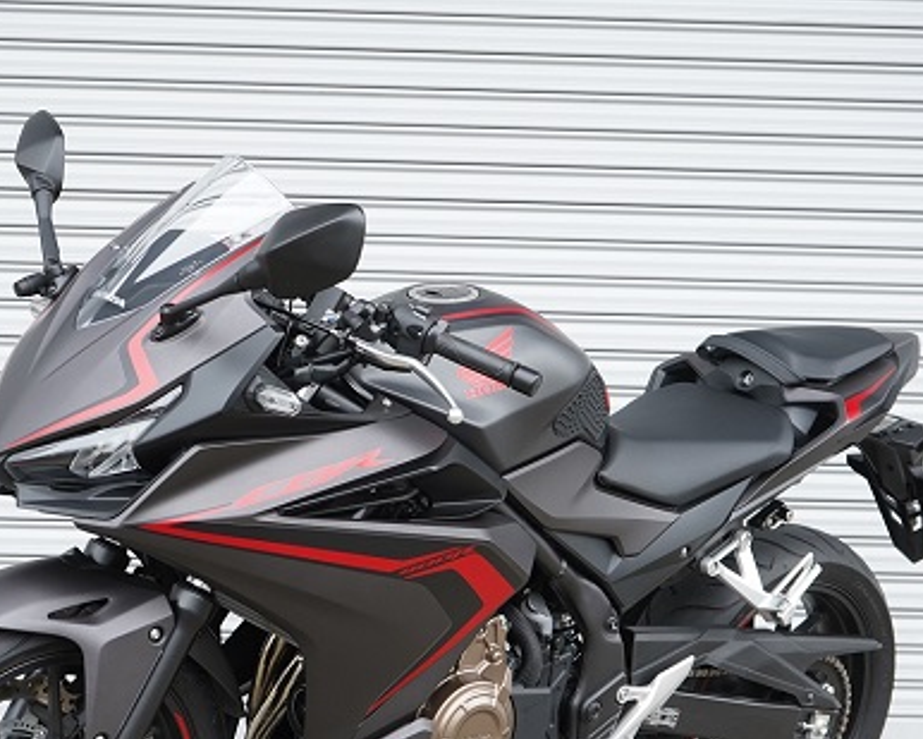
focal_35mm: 72
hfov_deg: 26.3
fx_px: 1967
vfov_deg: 21.1
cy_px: 540
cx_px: 368
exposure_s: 1/50
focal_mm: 42
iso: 125
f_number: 5.6
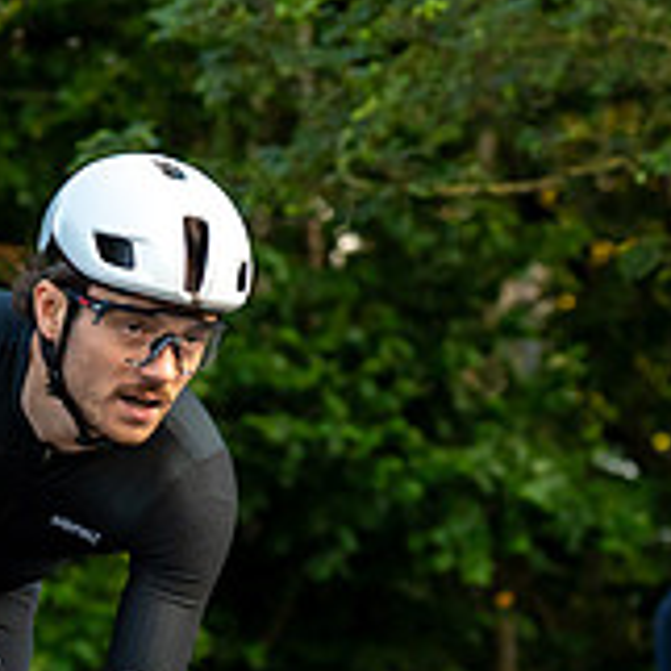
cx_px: 44
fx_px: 7961
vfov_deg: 4.8
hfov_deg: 4.8
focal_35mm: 363
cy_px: 313
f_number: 3.5
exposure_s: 1/800
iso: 1000
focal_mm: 70
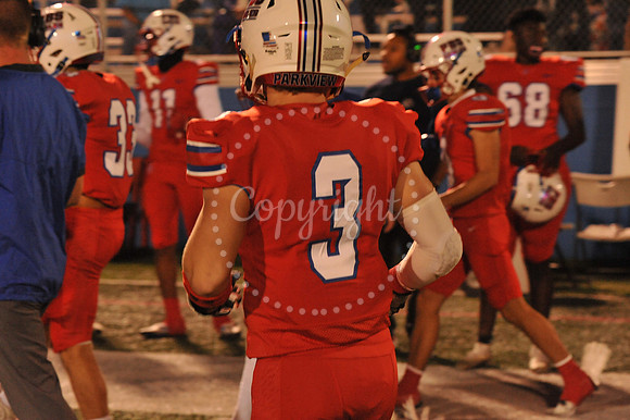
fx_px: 1959
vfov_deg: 12.2
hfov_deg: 18.3
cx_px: 315
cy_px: 210
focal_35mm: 112
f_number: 7.1
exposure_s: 1/160
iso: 5000
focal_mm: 112
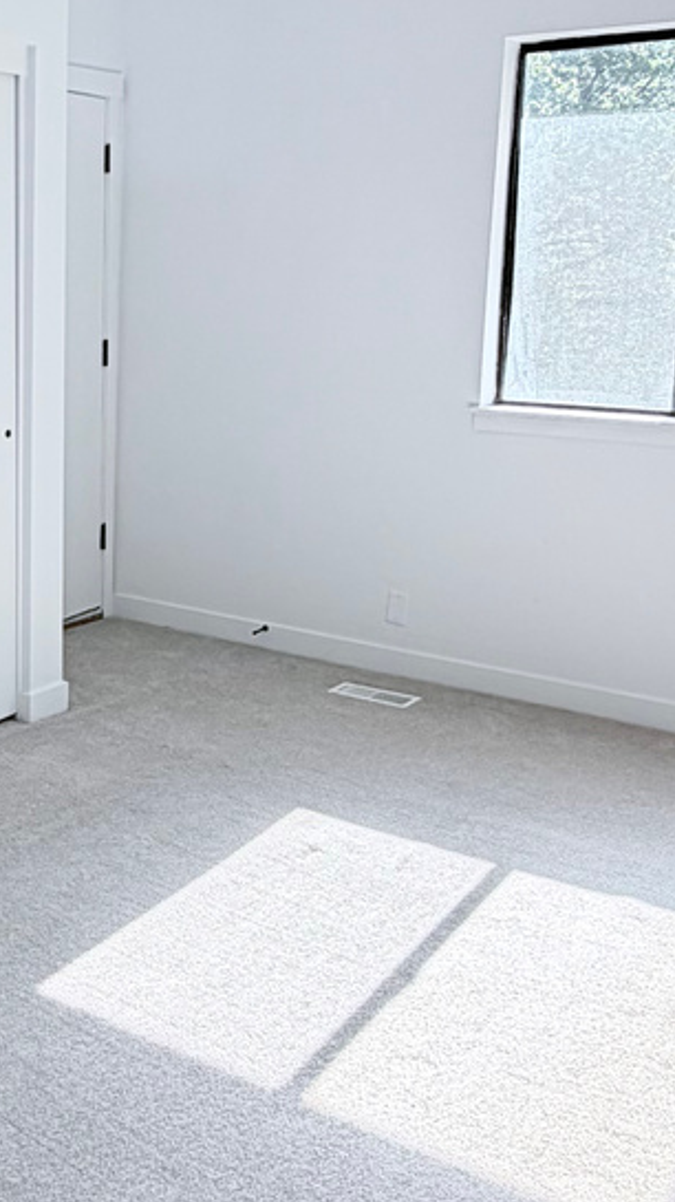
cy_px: 527
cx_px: 93
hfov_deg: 26.9
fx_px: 1370
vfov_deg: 47.3
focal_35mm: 43
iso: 40
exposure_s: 1/182
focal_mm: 2.22
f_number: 2.2
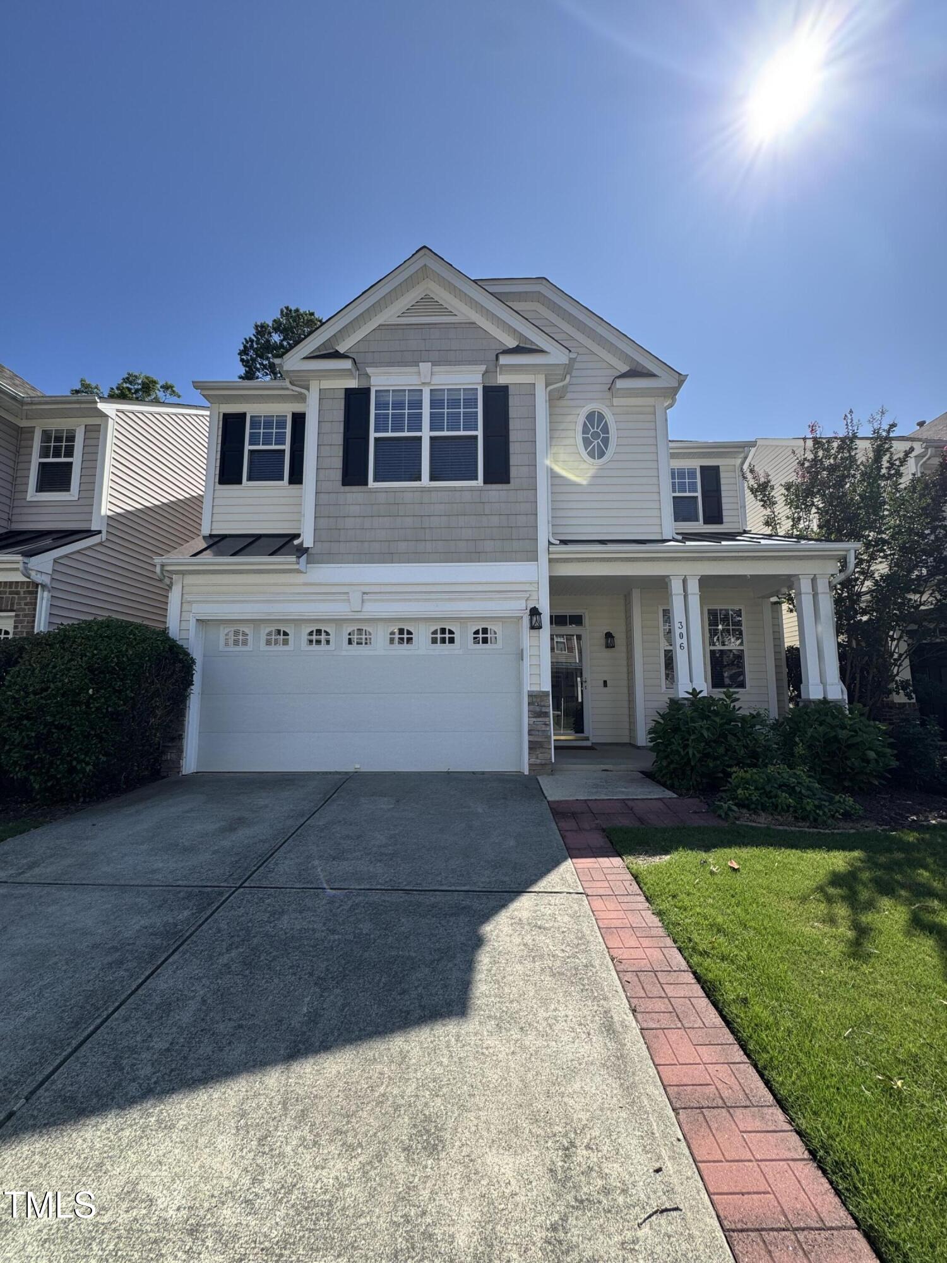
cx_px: 474
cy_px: 632
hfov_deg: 85.7
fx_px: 511
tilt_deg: +6.0
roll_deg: +0.8
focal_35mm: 14
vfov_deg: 102.1
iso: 40
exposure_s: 1/821
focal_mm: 2.22
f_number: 2.2
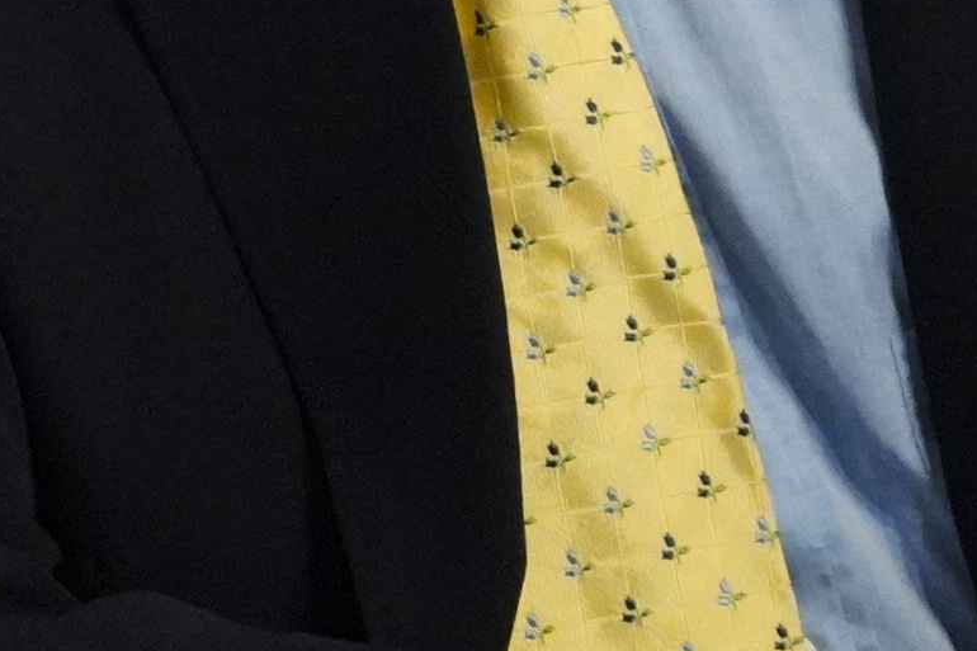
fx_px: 16225
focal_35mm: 598
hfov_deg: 3.4
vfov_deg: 2.3
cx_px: -561
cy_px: -131
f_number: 6.3
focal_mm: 117
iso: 12800
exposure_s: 1/800
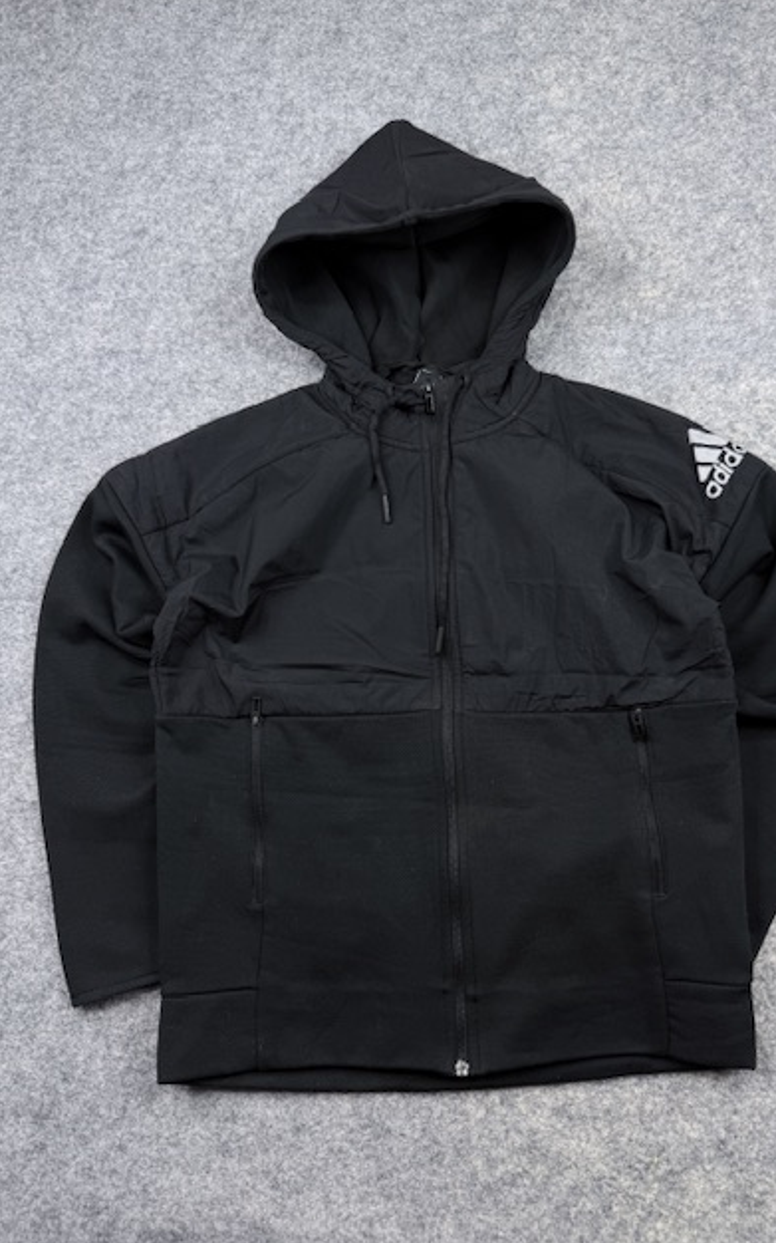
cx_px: 443
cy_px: 616
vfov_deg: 70.4
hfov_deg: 47.4
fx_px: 880
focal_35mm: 26
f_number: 1.78
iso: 64
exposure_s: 1/100
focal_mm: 6.76
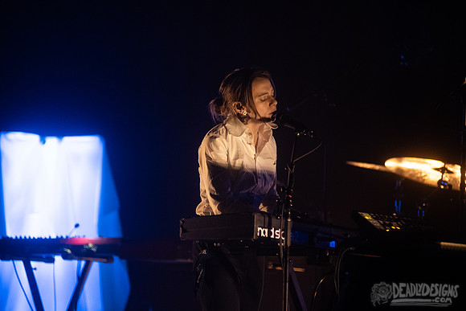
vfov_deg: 5.6
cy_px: 128
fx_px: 3167
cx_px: 231
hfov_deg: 8.4
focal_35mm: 245
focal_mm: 200
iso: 2000
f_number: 3.2
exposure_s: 1/125
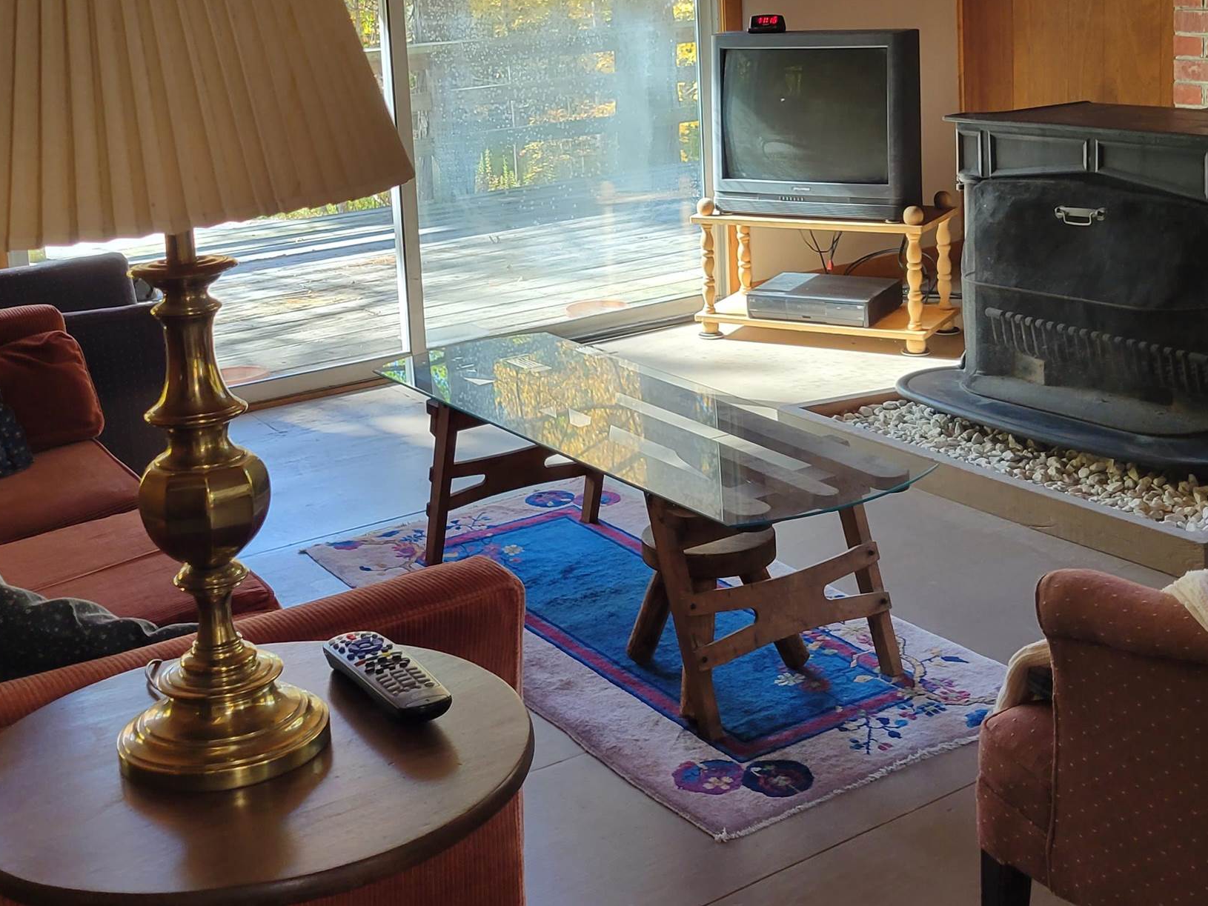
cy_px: 149
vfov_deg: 28.9
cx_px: 572
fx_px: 1710
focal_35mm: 49
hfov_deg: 38.9
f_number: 1.8
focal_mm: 5.4
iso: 80
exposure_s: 1/120
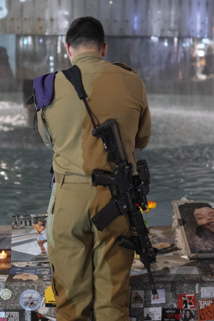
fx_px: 678
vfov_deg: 26.5
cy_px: 102
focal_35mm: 76
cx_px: 91
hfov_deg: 17.9
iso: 1600
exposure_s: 1/30
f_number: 1.4
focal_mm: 24
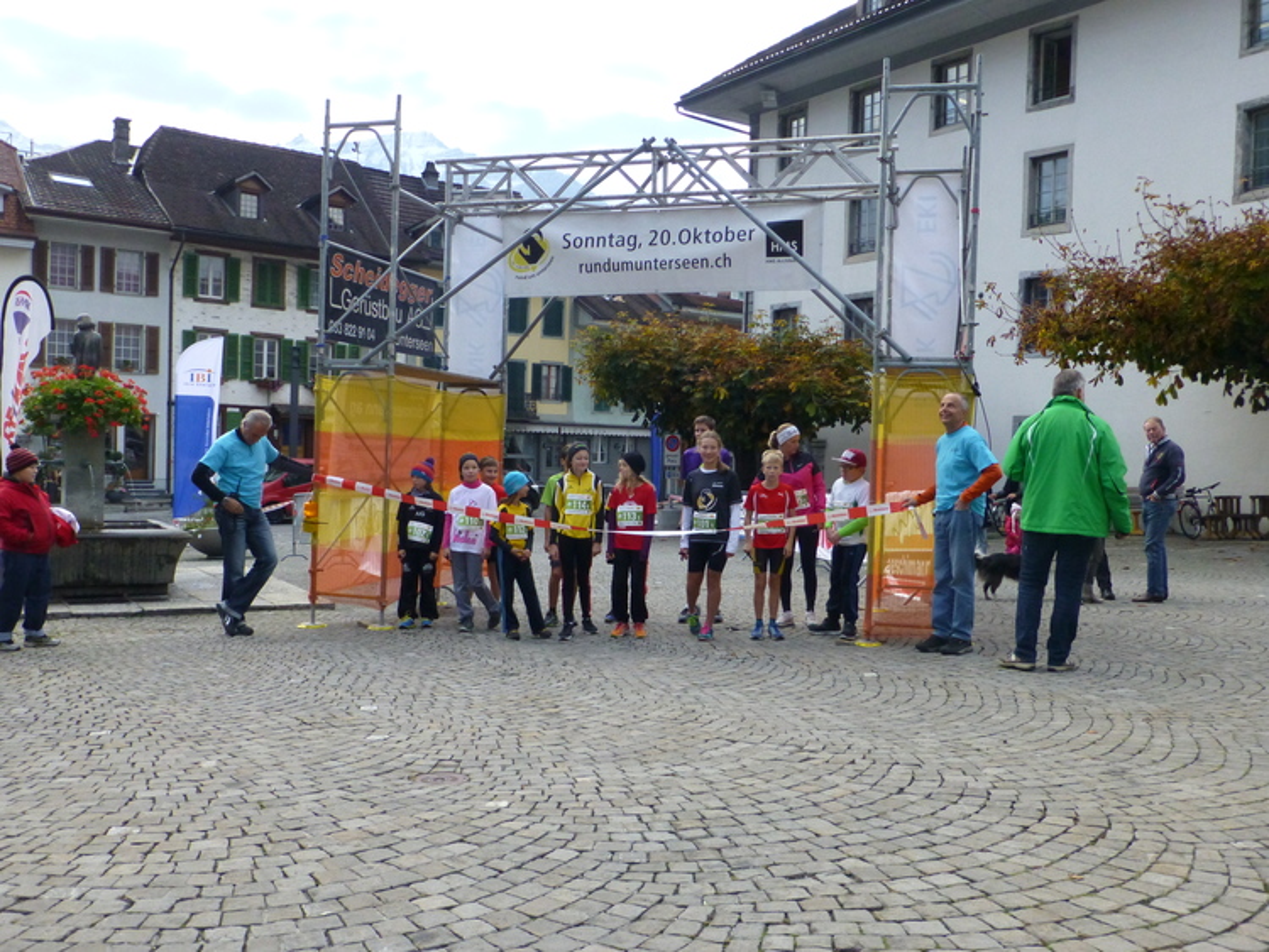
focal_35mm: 30
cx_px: 634
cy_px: 476
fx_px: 1100
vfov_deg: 46.8
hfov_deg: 59.9
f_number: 3.6
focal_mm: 5.4
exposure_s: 1/500
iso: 400
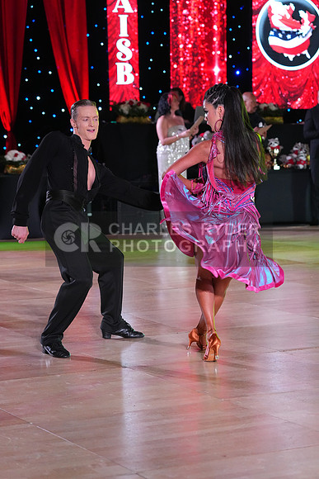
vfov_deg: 21.7
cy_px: 240
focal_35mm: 94
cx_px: 160
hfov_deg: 14.6
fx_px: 1249
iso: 3200
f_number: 4.5
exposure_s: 1/250
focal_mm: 94
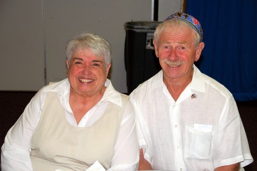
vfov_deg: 16.5
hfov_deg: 24.6
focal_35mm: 82
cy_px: 86
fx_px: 588
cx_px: 128
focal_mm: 55
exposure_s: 1/60
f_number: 5.3
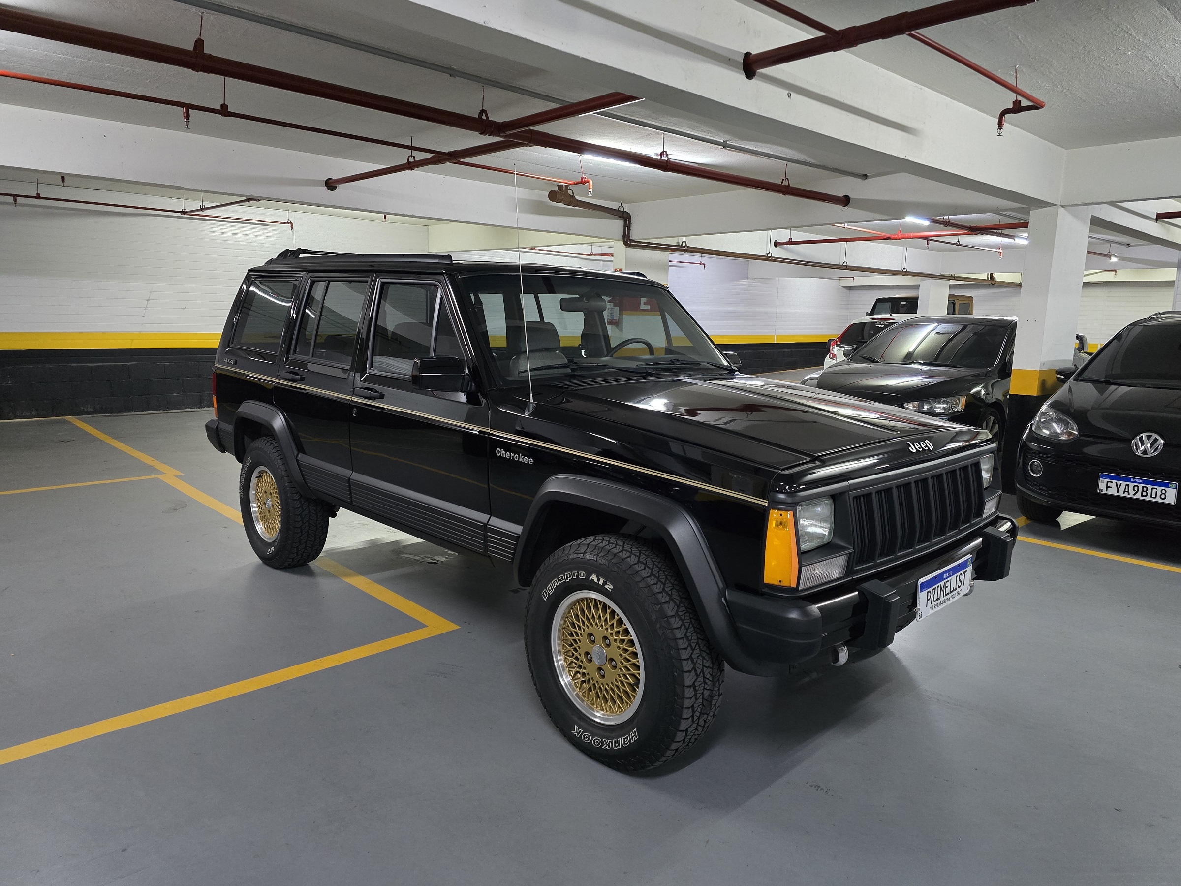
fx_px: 785
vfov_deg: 58.9
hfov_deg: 73.9
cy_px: 443
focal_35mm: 23
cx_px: 590
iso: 1250
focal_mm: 6.3
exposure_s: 1/40
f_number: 1.7
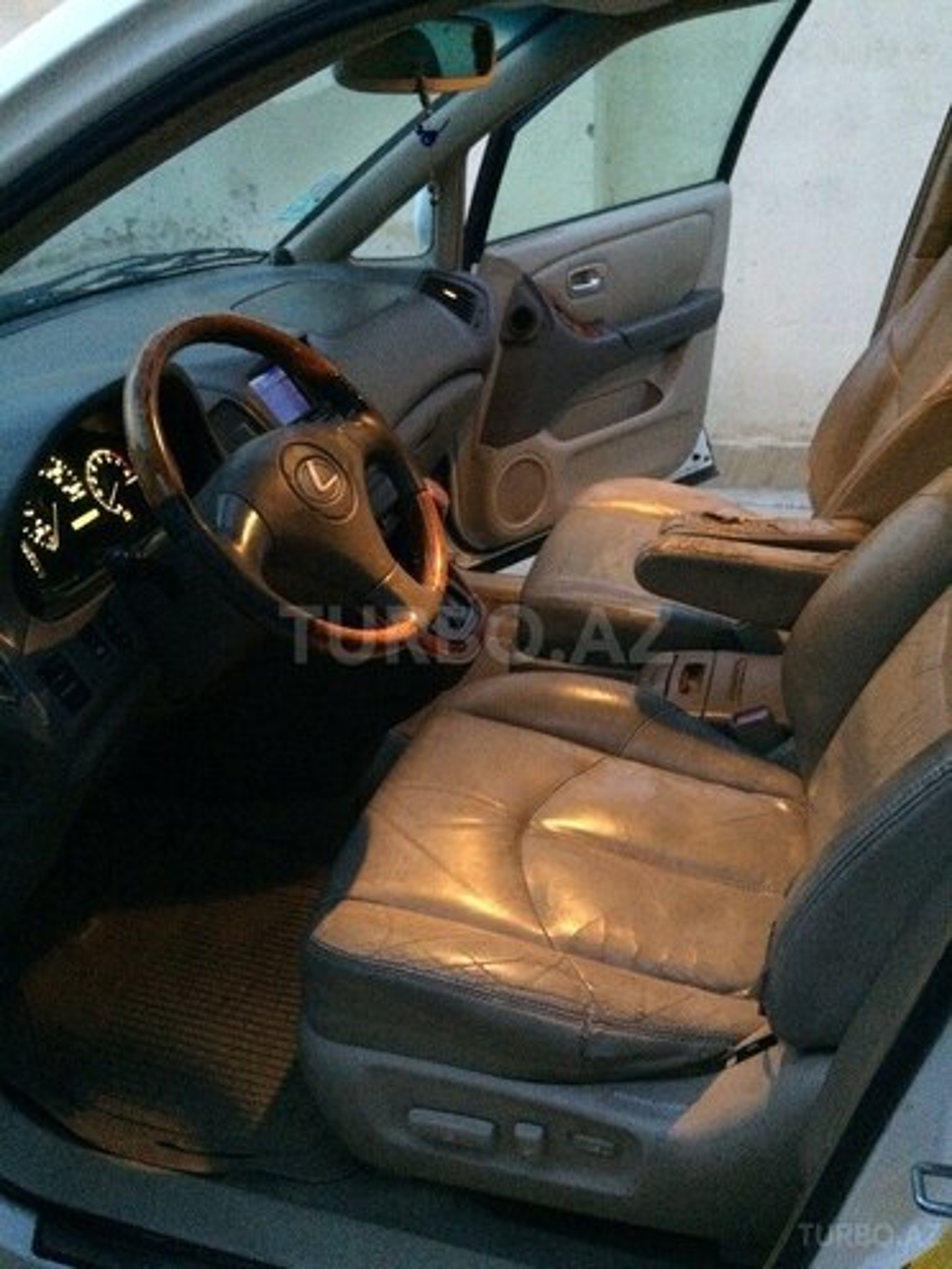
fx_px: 1063
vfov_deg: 61.7
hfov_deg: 48.2
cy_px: 634
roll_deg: +5.0
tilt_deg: -30.7
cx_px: 476
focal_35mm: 29
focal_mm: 4.15
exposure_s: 1/17
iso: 500
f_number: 2.2
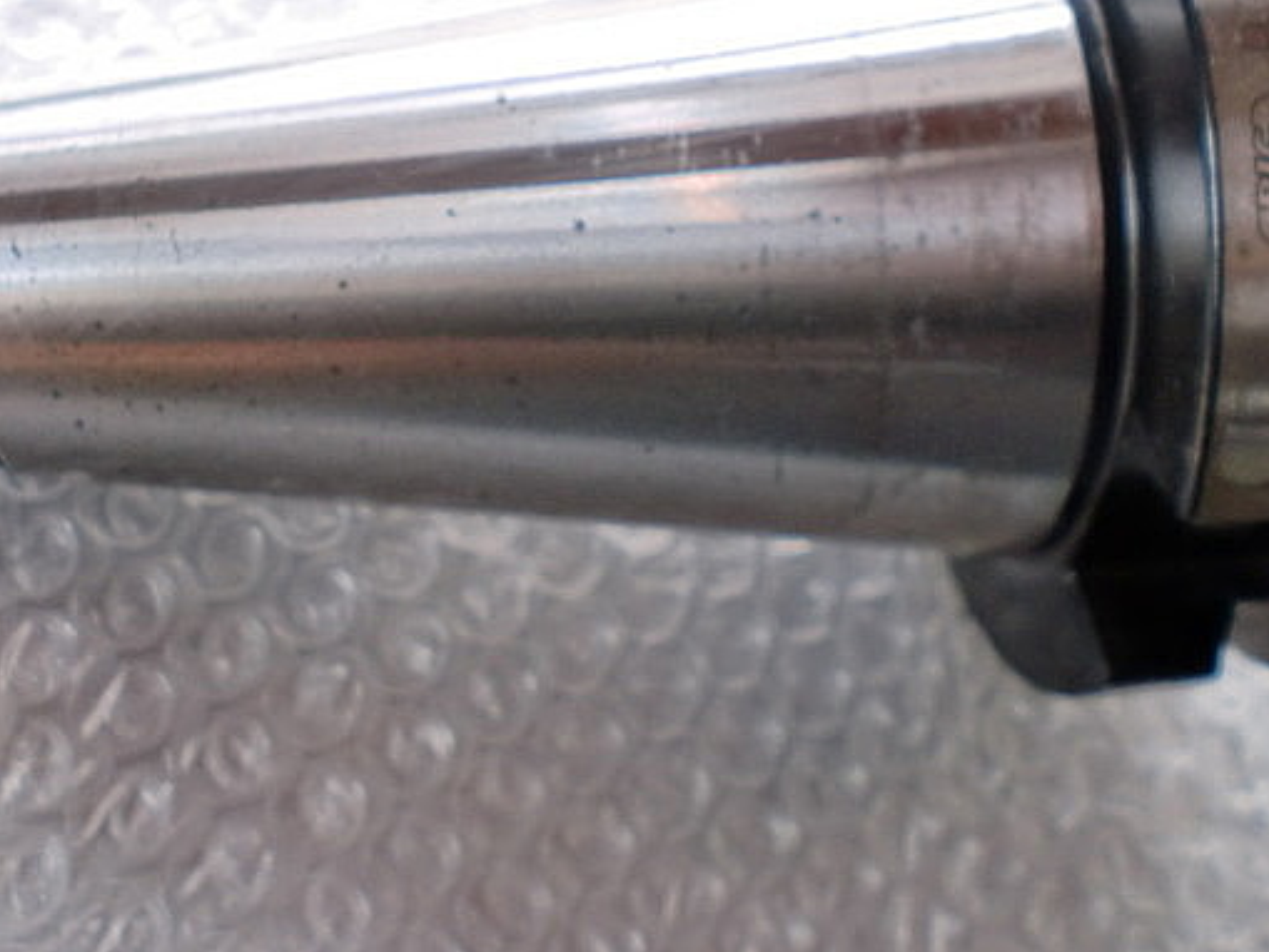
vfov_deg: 32.7
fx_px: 1613
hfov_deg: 42.9
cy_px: 356
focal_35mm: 44
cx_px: 636
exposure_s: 1/60
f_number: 3.1
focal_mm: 6.3
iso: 64
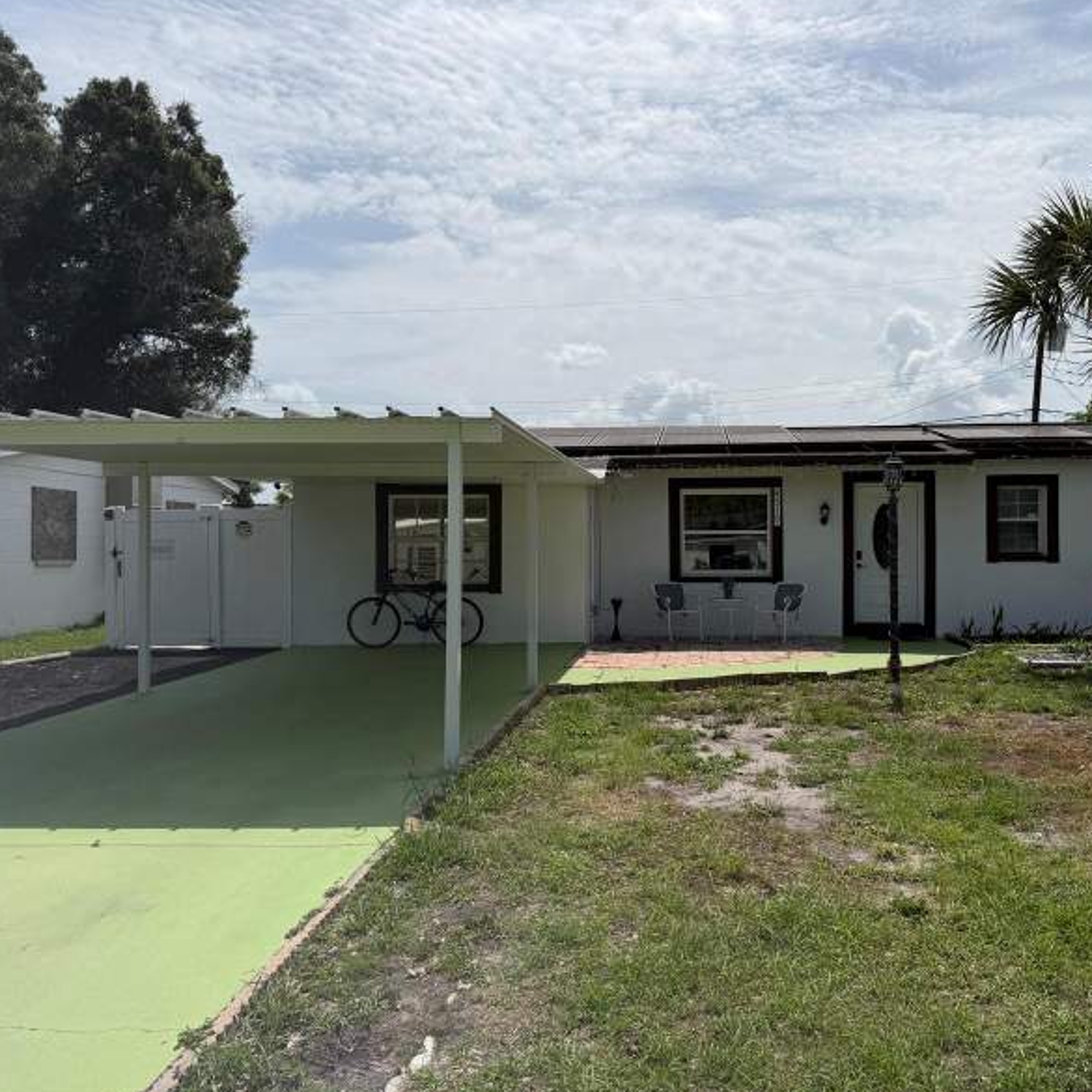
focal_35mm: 29
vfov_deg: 55.6
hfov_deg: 55.1
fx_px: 1035
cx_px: 668
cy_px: 543
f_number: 1.78
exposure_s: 1/11905
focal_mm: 6.76
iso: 80
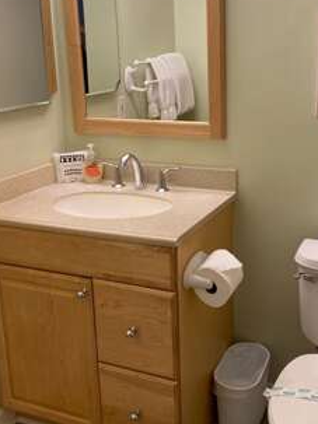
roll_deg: +0.5
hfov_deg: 32.7
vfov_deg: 42.8
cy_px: 181
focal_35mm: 44
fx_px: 539
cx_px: 195
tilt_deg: -14.2
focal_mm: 4.25
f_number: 1.8
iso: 100
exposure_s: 1/120
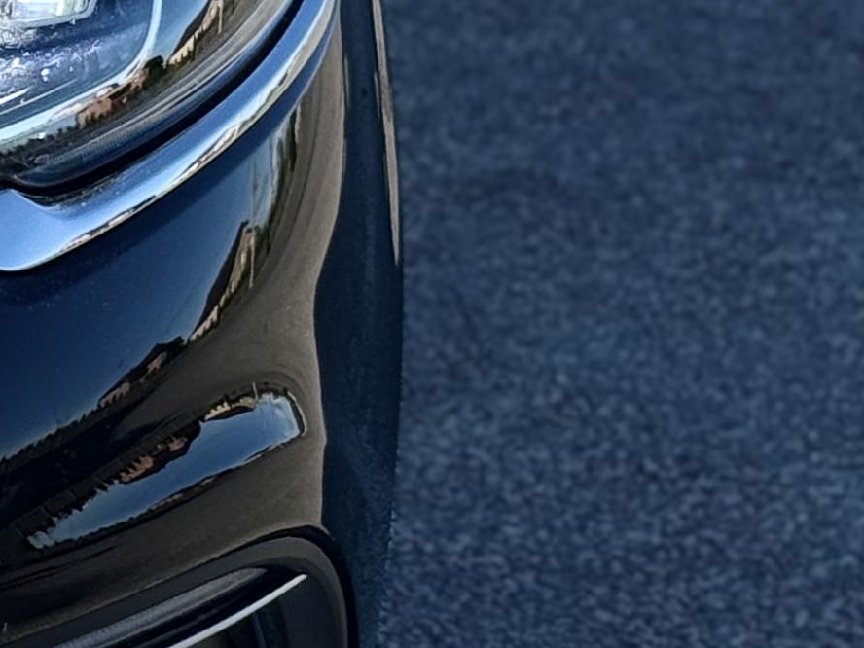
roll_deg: -1.2
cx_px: -982
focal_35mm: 218
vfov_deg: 6.8
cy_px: -93
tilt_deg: -15.5
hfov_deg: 8.5
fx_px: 5441
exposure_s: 1/1923
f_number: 1.78
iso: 64
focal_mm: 6.76
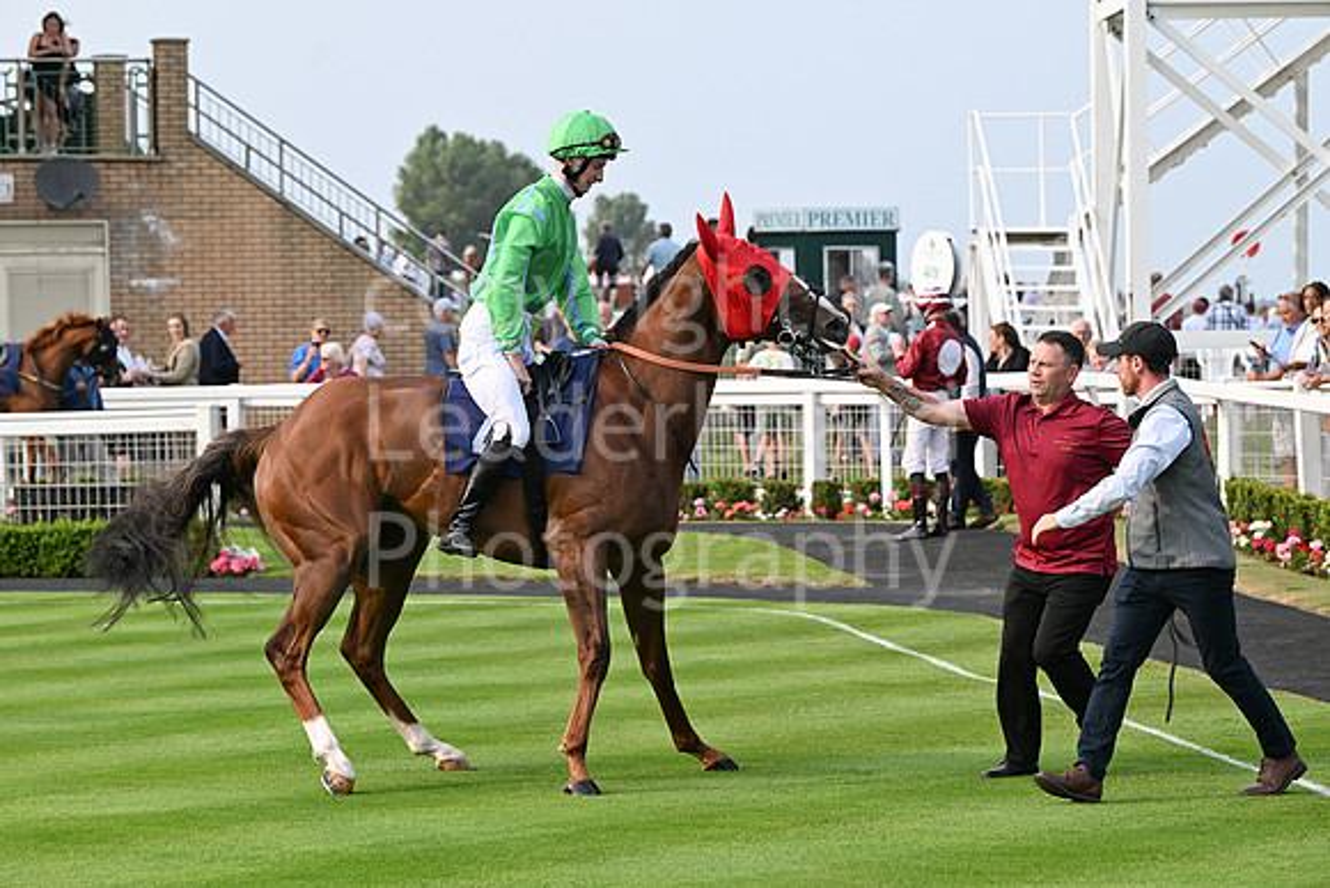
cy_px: 444
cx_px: 665
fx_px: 4619
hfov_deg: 16.4
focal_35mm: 125
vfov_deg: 11.0
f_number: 5.6
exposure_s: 1/1000
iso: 400
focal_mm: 125
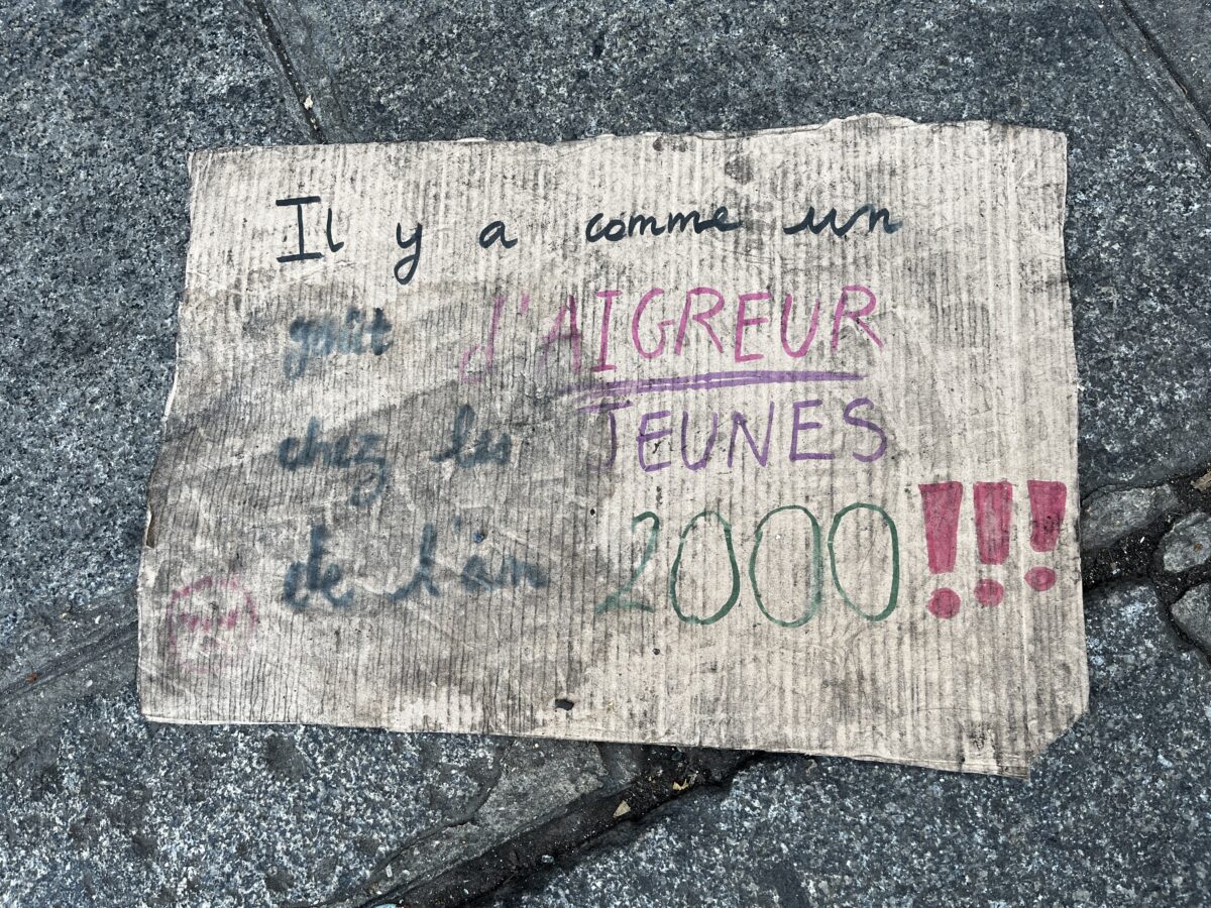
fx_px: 910
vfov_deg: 53.1
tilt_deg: -77.3
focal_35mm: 26
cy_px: 454
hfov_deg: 67.3
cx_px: 606
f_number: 1.6
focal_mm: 5.1
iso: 50
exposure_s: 1/121
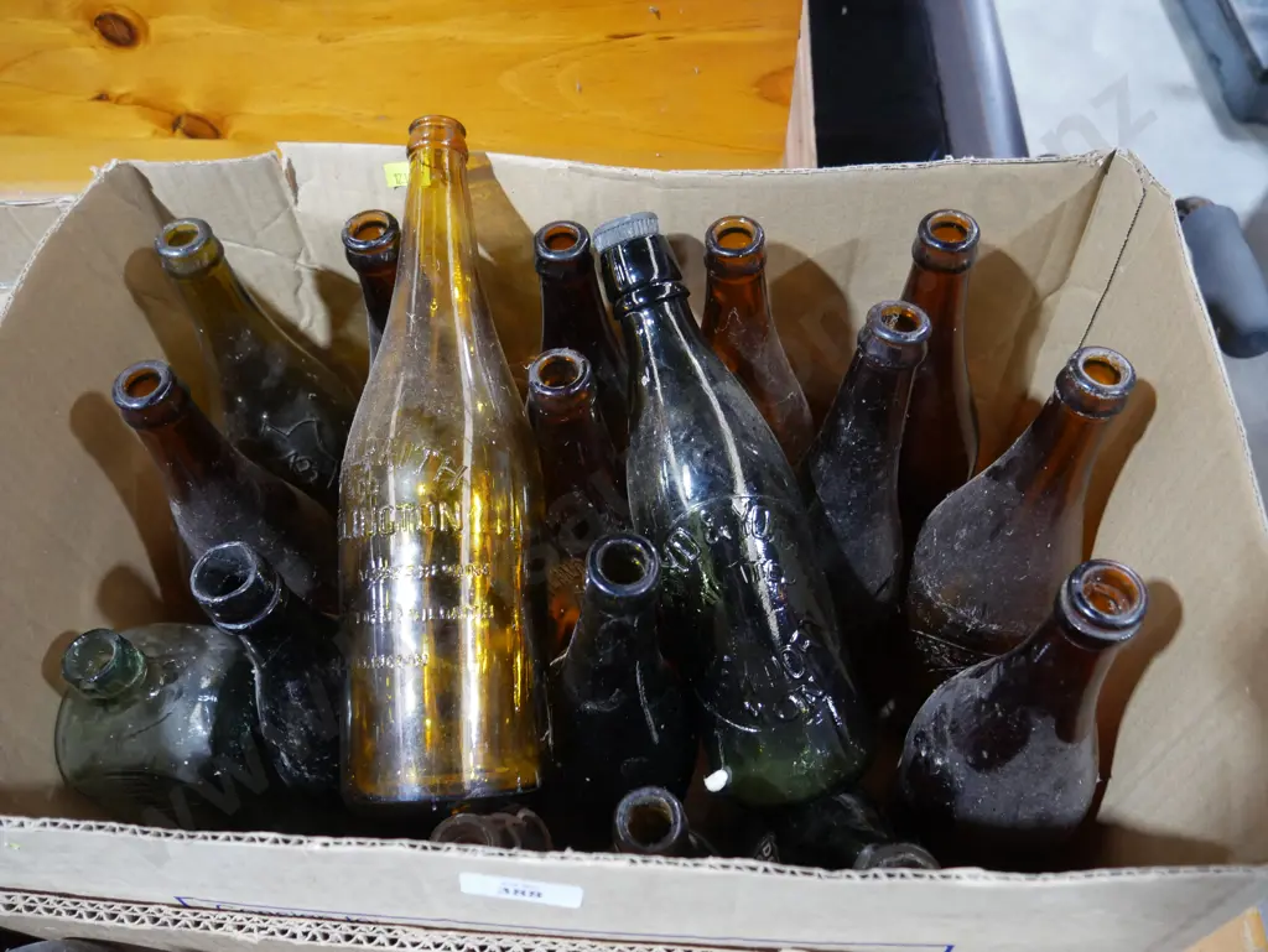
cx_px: 634
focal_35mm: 28
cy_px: 476
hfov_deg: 63.4
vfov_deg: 49.8
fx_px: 1026
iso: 1250
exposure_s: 1/60
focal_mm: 14
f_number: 3.5
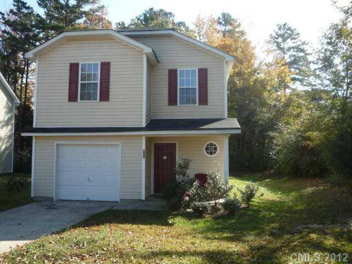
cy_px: 132
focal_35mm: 30
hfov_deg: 60.0
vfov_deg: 46.8
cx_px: 176
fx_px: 305
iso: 100
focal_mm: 5.2
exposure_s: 1/200
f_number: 4
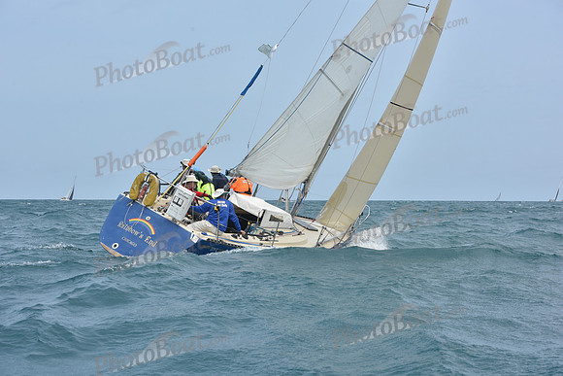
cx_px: 282
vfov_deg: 19.5
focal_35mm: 70
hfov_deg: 28.8
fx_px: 1095
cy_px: 188
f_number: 10
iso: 250
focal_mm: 70
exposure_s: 1/800
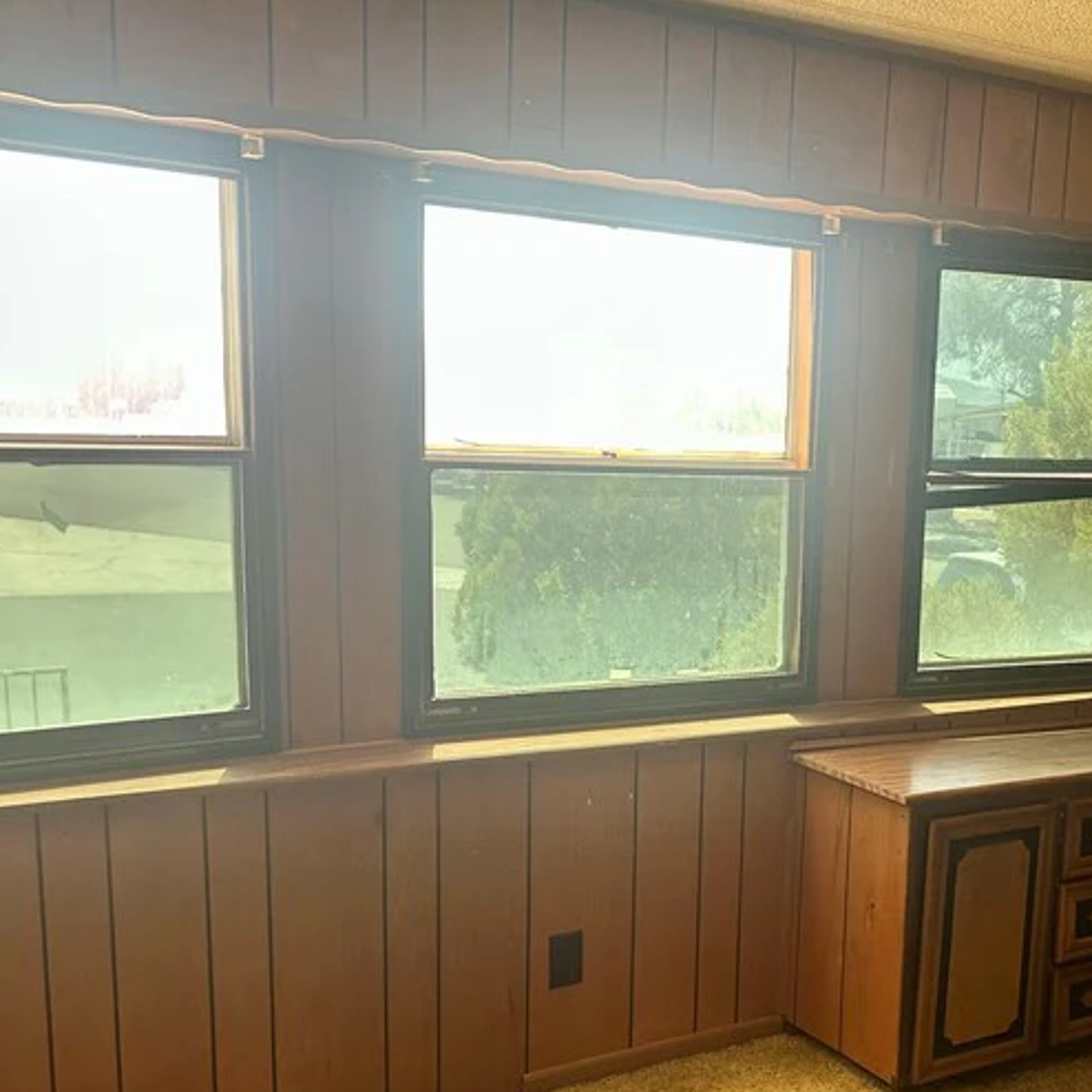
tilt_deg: -11.5
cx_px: 939
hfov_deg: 36.4
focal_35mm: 44
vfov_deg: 38.0
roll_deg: -3.3
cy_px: 716
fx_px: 1570
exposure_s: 1/121
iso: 125
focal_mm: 6.86
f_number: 1.78
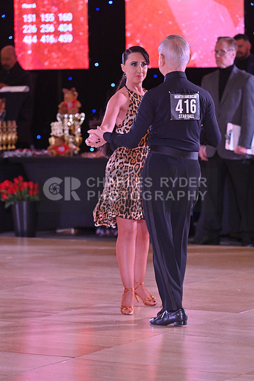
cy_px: 190
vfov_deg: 12.4
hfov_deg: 8.3
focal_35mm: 165
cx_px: 127
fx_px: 1745
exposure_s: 1/320
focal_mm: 165
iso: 3200
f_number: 5
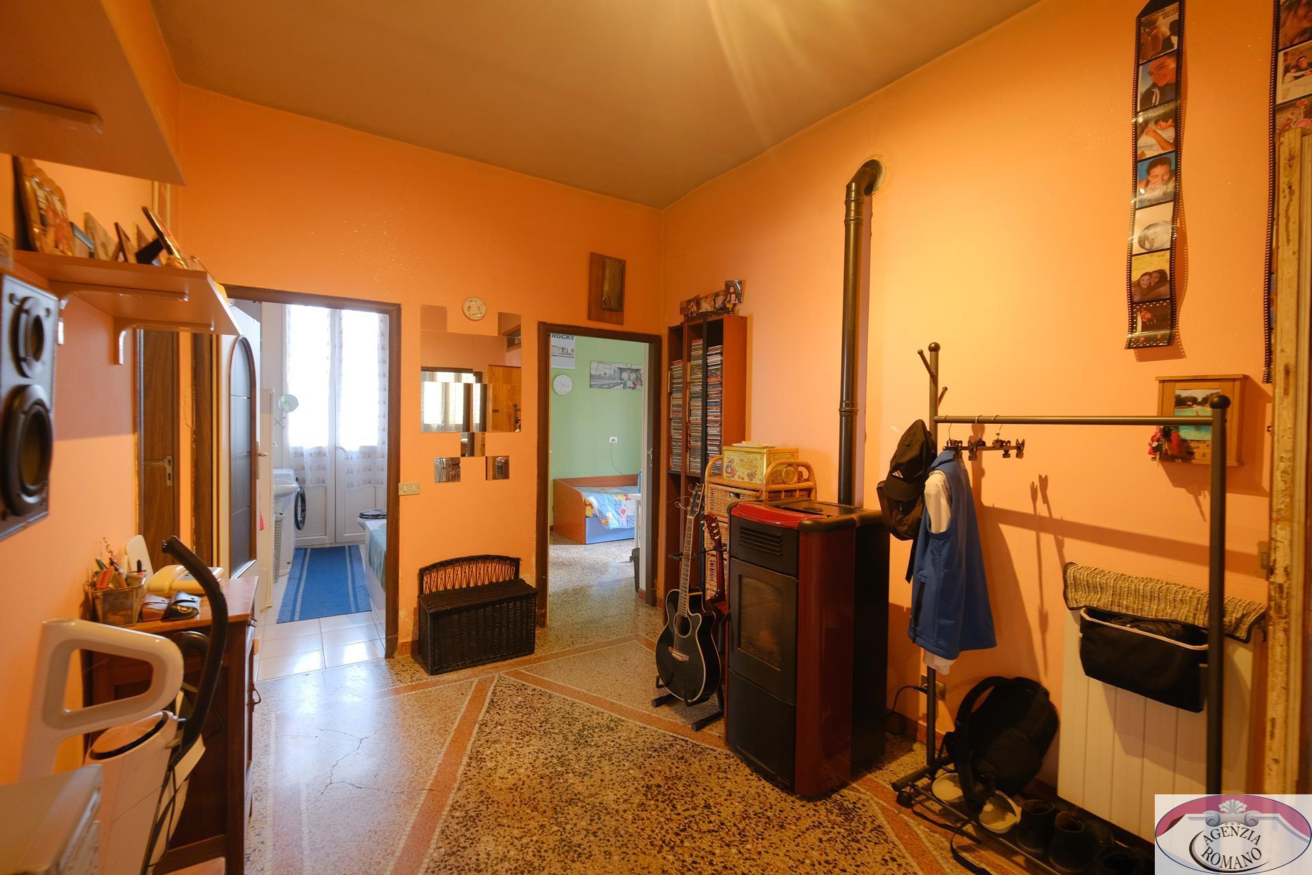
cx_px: 656
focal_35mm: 15
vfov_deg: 77.3
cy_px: 438
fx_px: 547
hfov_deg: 100.4
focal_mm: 10
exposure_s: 1/12
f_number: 4
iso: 800
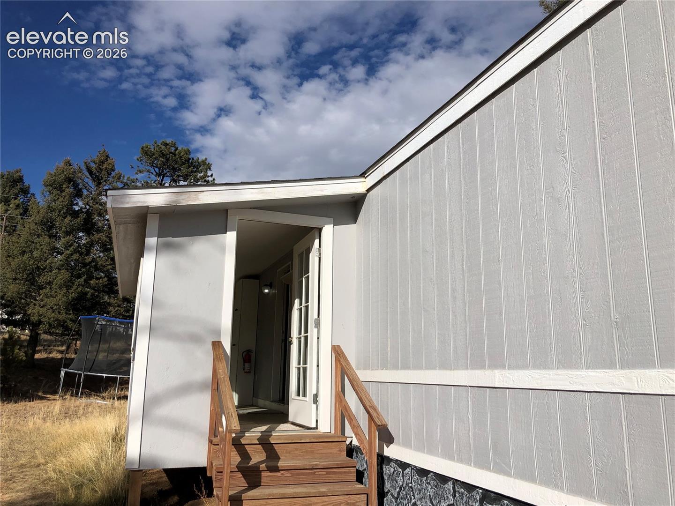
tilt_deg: +11.1
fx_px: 546
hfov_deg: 63.4
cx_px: 338
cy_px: 253
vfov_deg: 49.7
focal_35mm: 28
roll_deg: -1.8
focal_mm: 3.99
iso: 20
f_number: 1.8
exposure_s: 1/4808
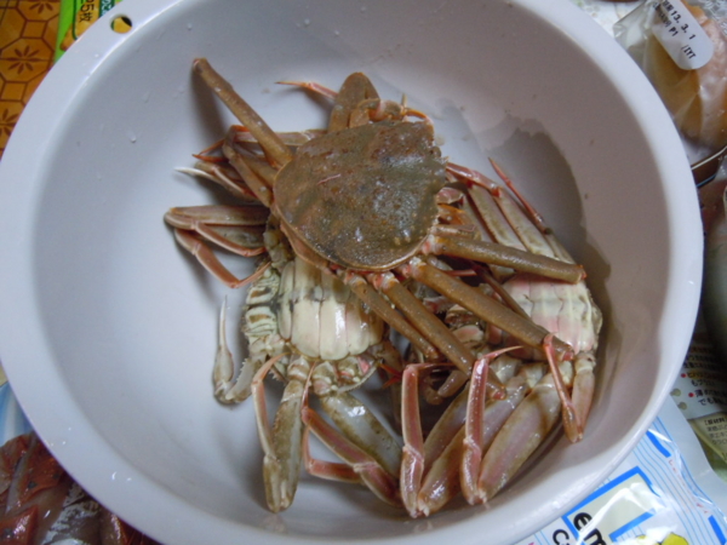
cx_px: 364
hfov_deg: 60.0
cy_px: 272
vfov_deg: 46.8
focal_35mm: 30
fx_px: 630
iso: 400
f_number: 3.5
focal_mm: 5.4
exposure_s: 1/15
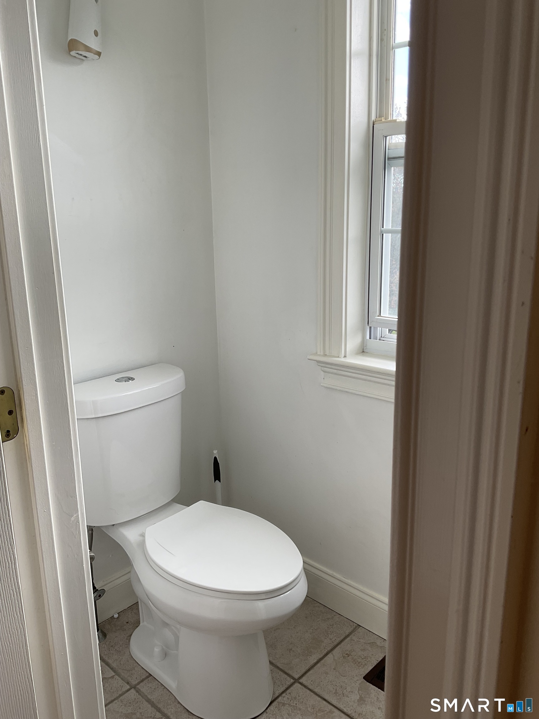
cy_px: 360
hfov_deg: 48.2
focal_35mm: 29
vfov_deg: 61.7
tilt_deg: -14.2
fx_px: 602
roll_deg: +0.6
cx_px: 270
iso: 16
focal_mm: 3
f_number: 1.8
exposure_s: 1/123
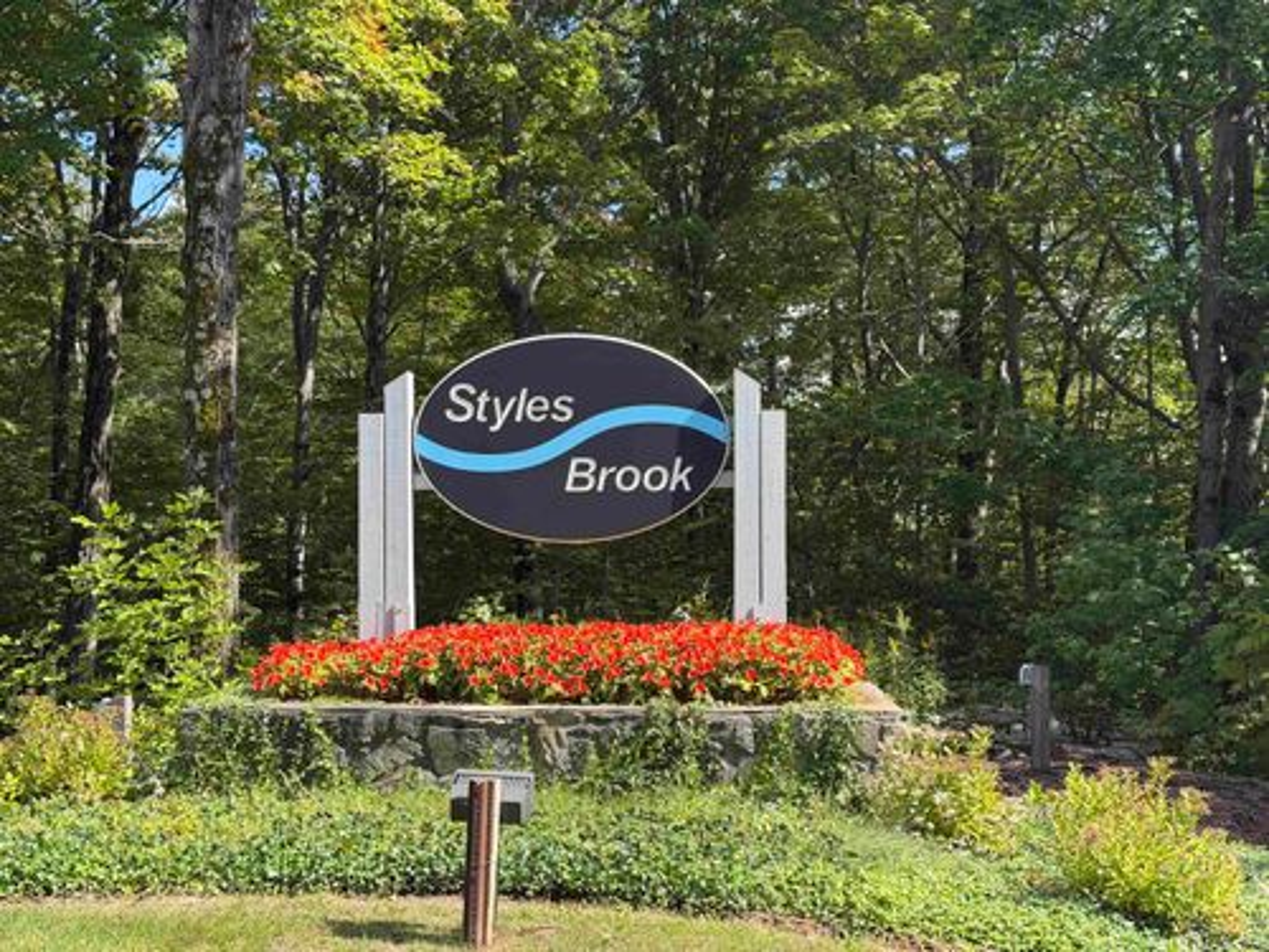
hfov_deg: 39.7
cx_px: 634
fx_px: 1760
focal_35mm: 48
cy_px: 476
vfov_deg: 30.3
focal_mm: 6.76
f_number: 1.78
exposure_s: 1/1203
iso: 64
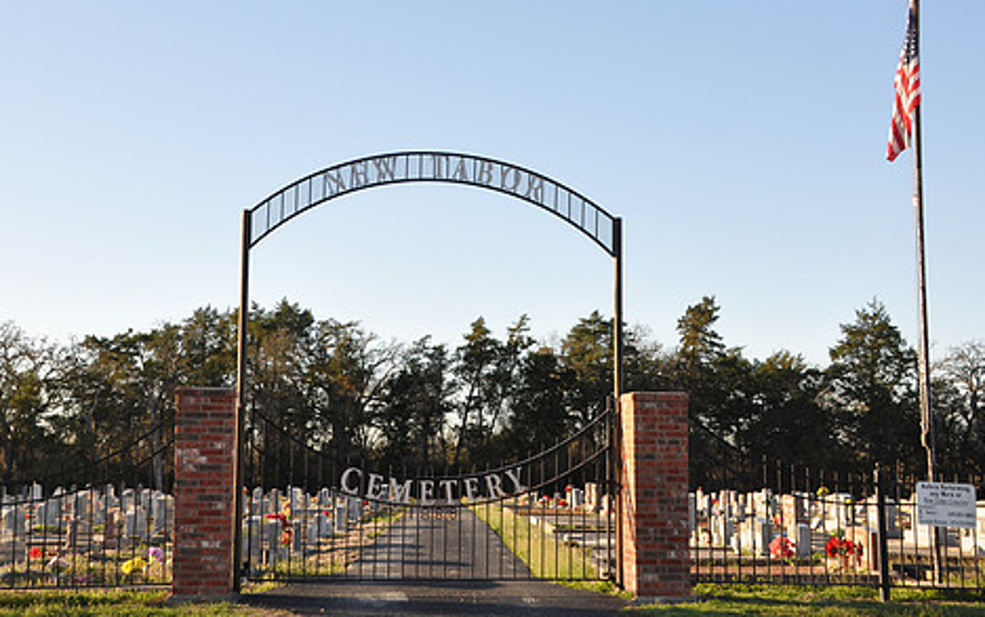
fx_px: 1575
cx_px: 408
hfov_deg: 34.7
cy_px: 258
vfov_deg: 22.1
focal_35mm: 59
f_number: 6.3
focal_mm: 31
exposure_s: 1/160
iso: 200
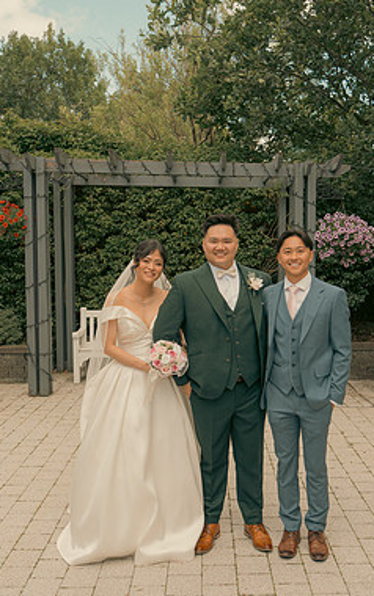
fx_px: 684
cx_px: 200
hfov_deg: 30.6
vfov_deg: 47.2
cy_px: 297
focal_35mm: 42
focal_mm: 27
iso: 125
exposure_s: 1/160
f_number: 5.6
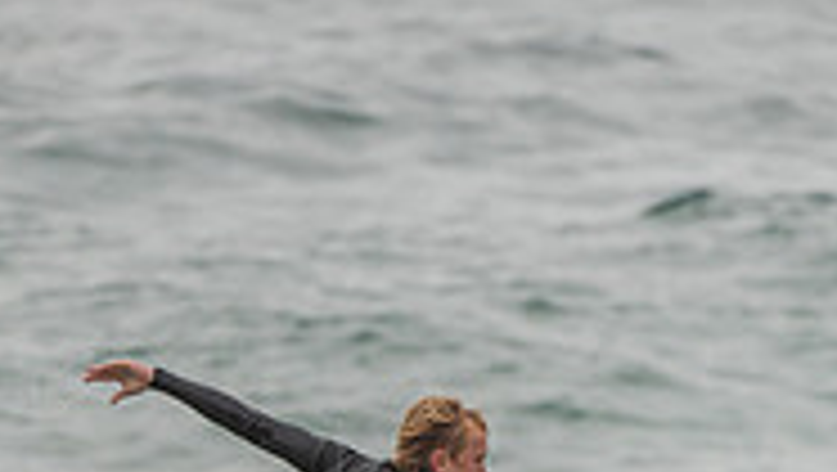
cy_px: 775
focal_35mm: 1630
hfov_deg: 1.3
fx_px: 36207
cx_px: 392
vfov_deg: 0.7
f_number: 5.6
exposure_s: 1/2000
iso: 280
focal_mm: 500
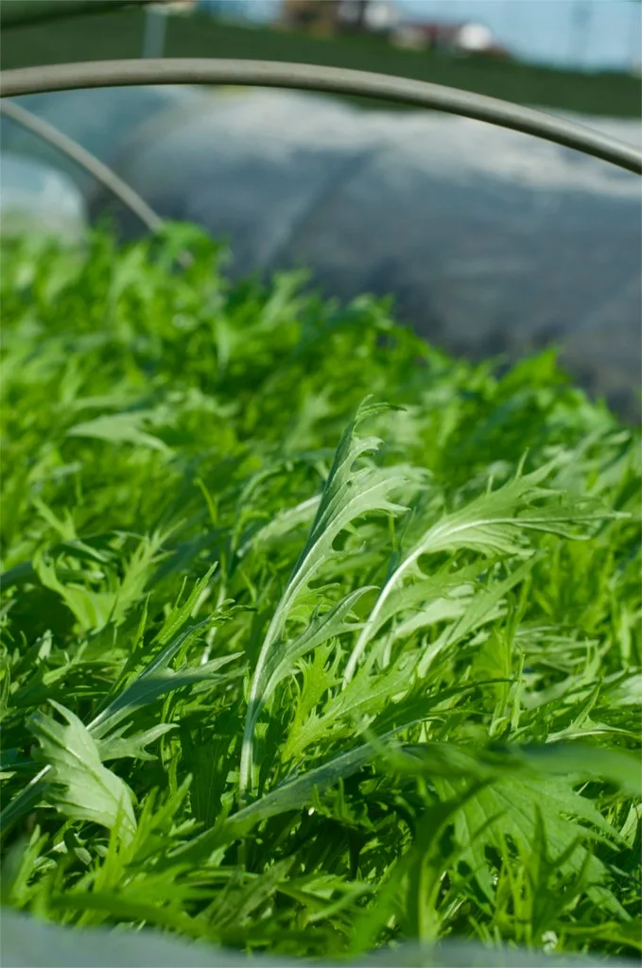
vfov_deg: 23.4
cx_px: 321
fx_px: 2336
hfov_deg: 15.7
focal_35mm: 87
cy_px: 484
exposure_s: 1/400
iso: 200
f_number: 8
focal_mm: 58
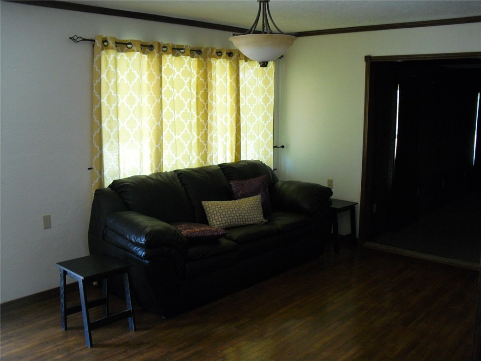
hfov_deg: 51.4
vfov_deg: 39.7
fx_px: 500
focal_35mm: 36
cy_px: 180
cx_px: 240
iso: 400
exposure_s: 1/80
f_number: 3.1
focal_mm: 6.3
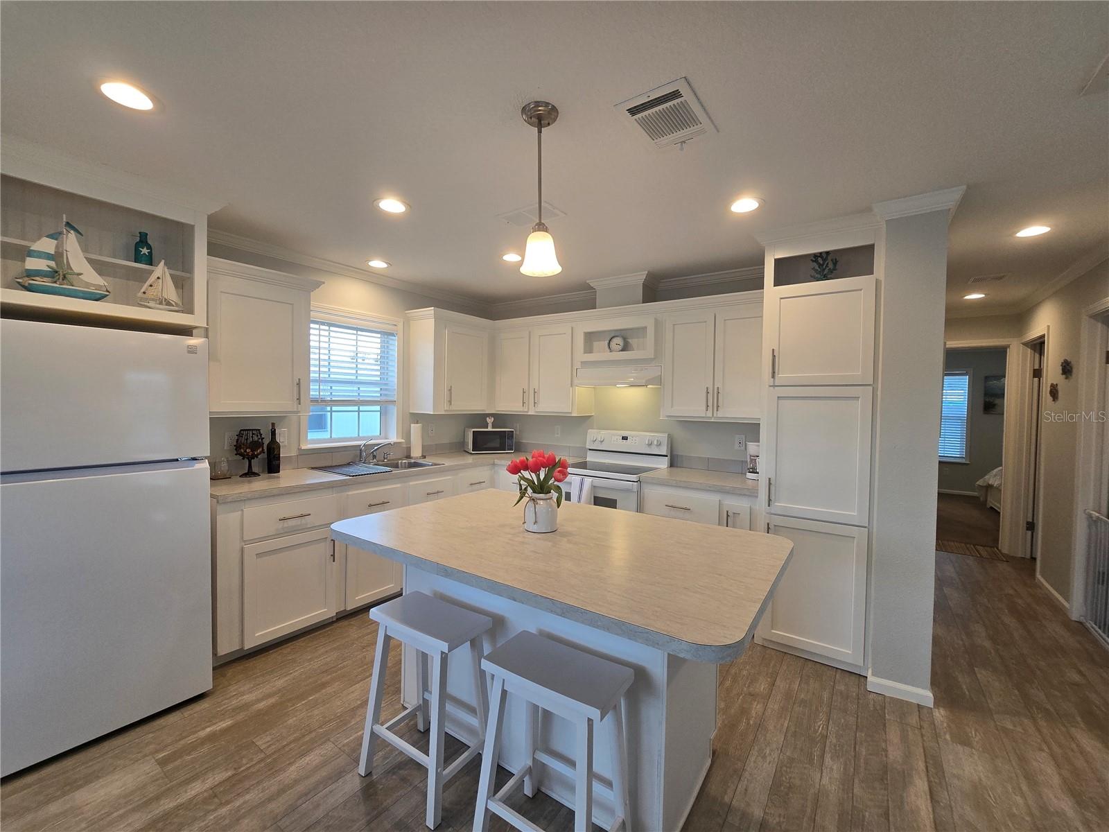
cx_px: 554
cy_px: 416
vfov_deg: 89.9
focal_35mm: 13
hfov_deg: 106.2
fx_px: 416
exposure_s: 1/120
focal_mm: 2.2
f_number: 2.2
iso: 80
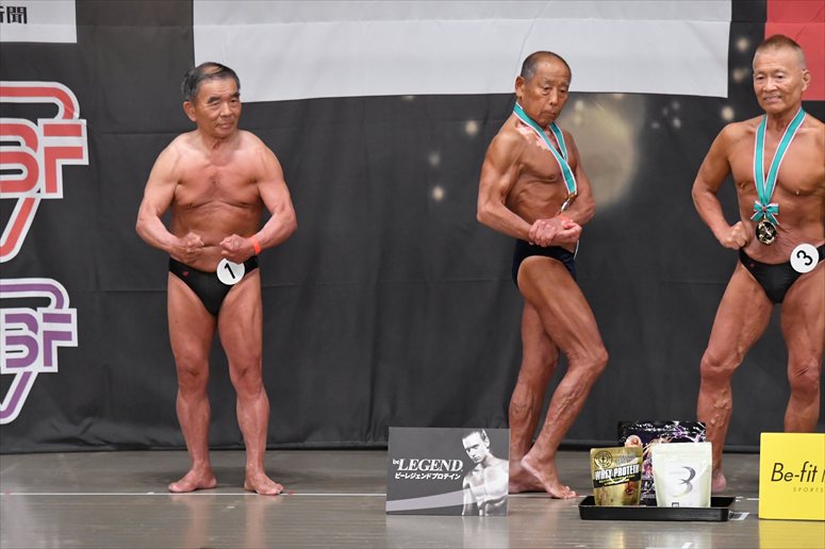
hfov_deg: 9.2
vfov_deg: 6.1
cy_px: 274
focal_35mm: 225
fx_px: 5154
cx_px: 412
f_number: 5.6
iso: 5000
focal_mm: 150
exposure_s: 1/400
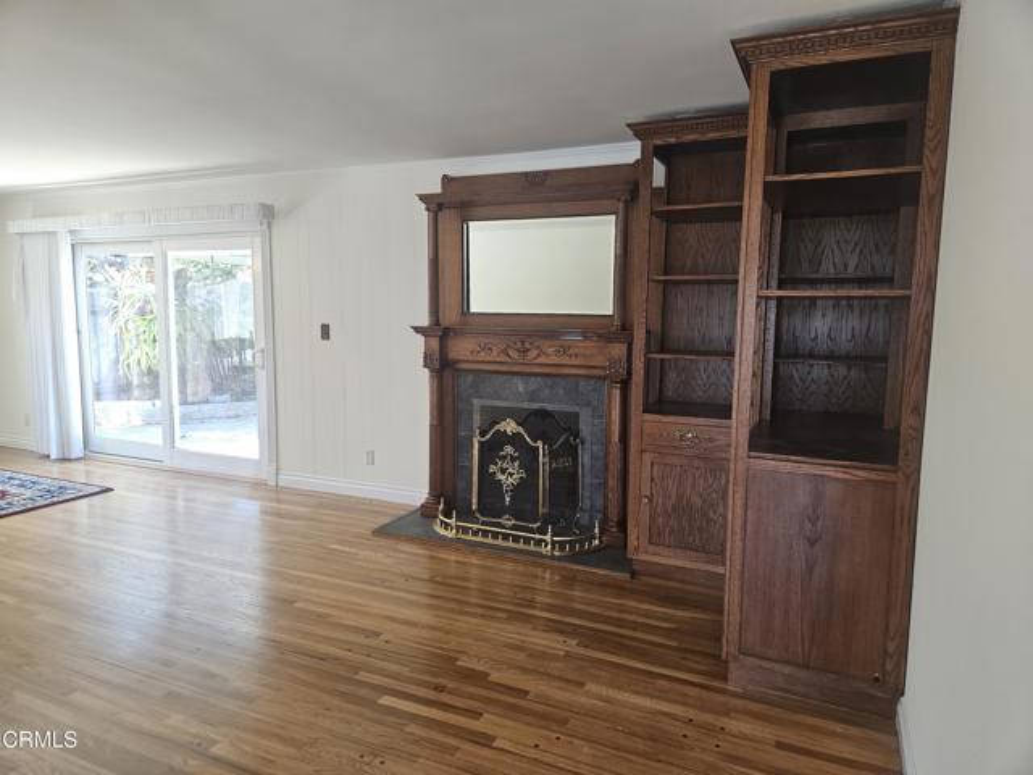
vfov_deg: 58.9
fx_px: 686
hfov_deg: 73.9
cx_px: 516
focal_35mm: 23
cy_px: 388
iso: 160
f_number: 1.8
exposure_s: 1/120
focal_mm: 5.4
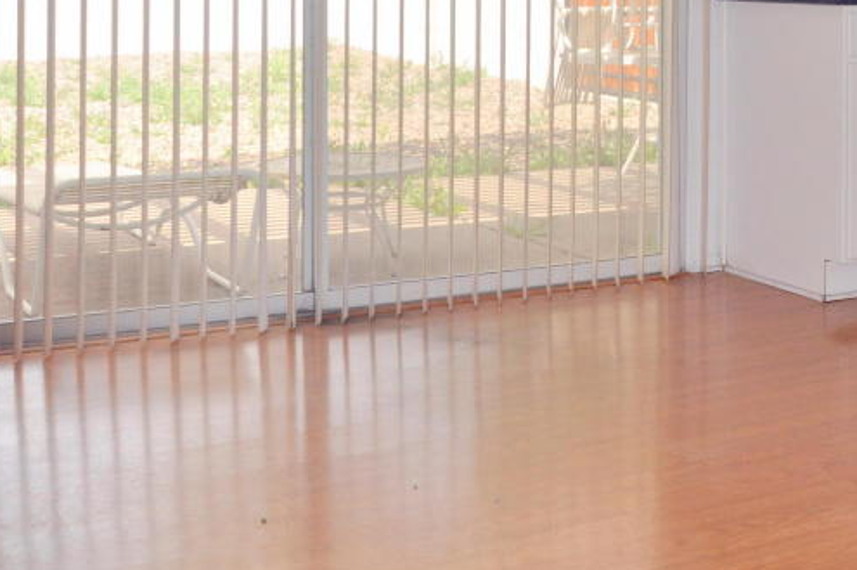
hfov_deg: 30.8
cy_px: -61
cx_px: 727
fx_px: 1498
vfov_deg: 20.5
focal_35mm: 63
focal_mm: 18
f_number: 7.1
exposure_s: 1/200
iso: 200
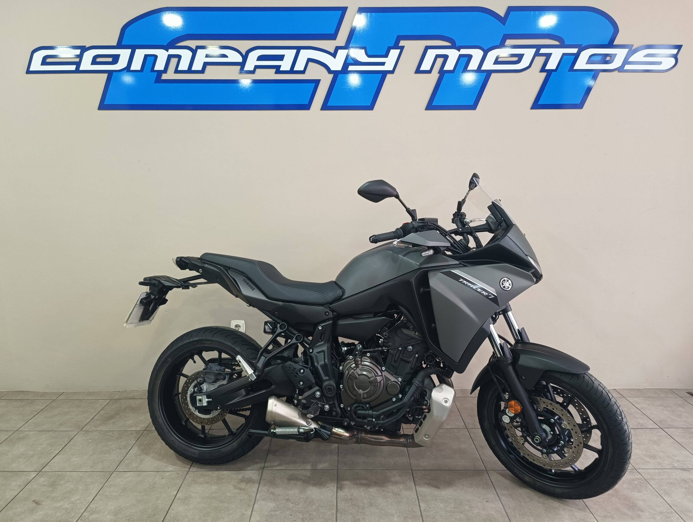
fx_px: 461
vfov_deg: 59.0
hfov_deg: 73.8
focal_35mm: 23
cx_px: 346
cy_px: 261
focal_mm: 6.06
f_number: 1.69
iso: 1250
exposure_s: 1/33.3
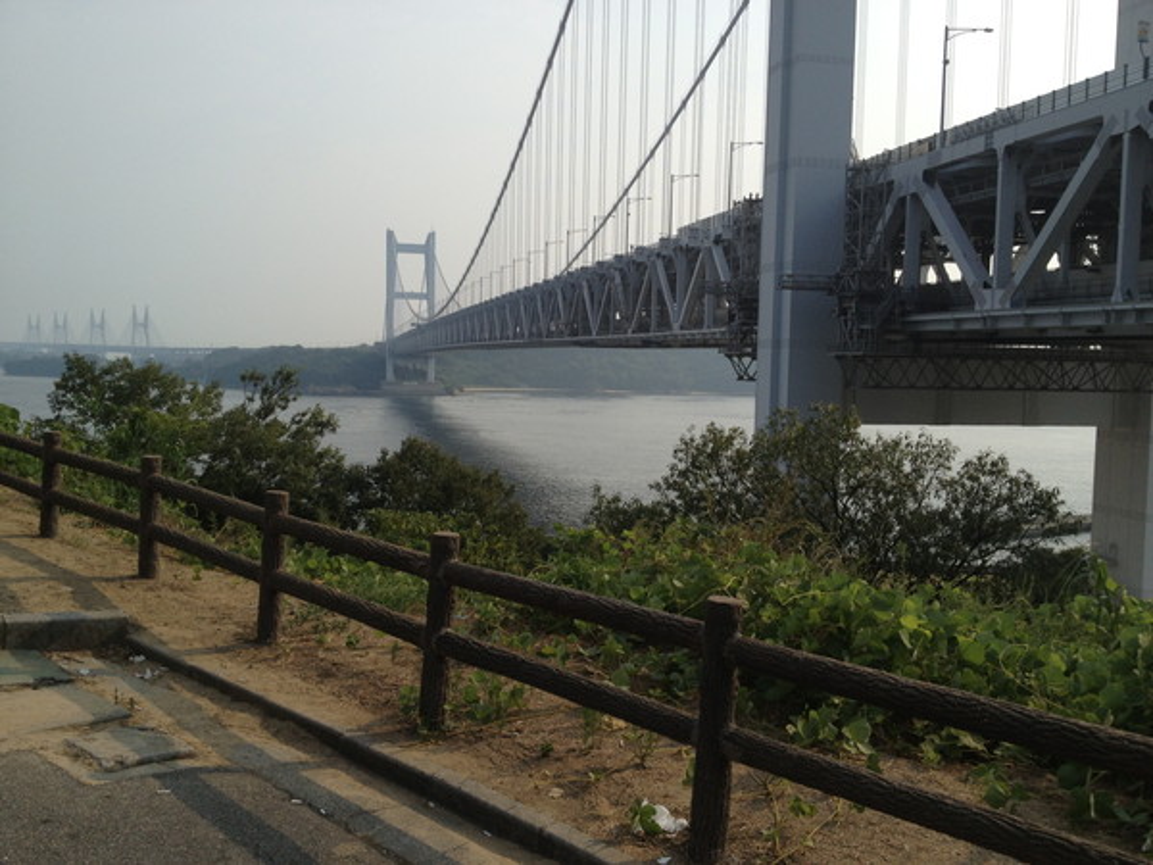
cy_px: 432
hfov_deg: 52.6
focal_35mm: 35
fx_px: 1166
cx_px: 576
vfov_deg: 40.7
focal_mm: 4.28
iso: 50
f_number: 2.4
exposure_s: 1/2208
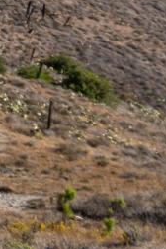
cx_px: -192
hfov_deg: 10.2
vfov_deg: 15.9
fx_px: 844
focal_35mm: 122
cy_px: -75
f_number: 3.5
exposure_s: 1/1250
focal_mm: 16
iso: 100
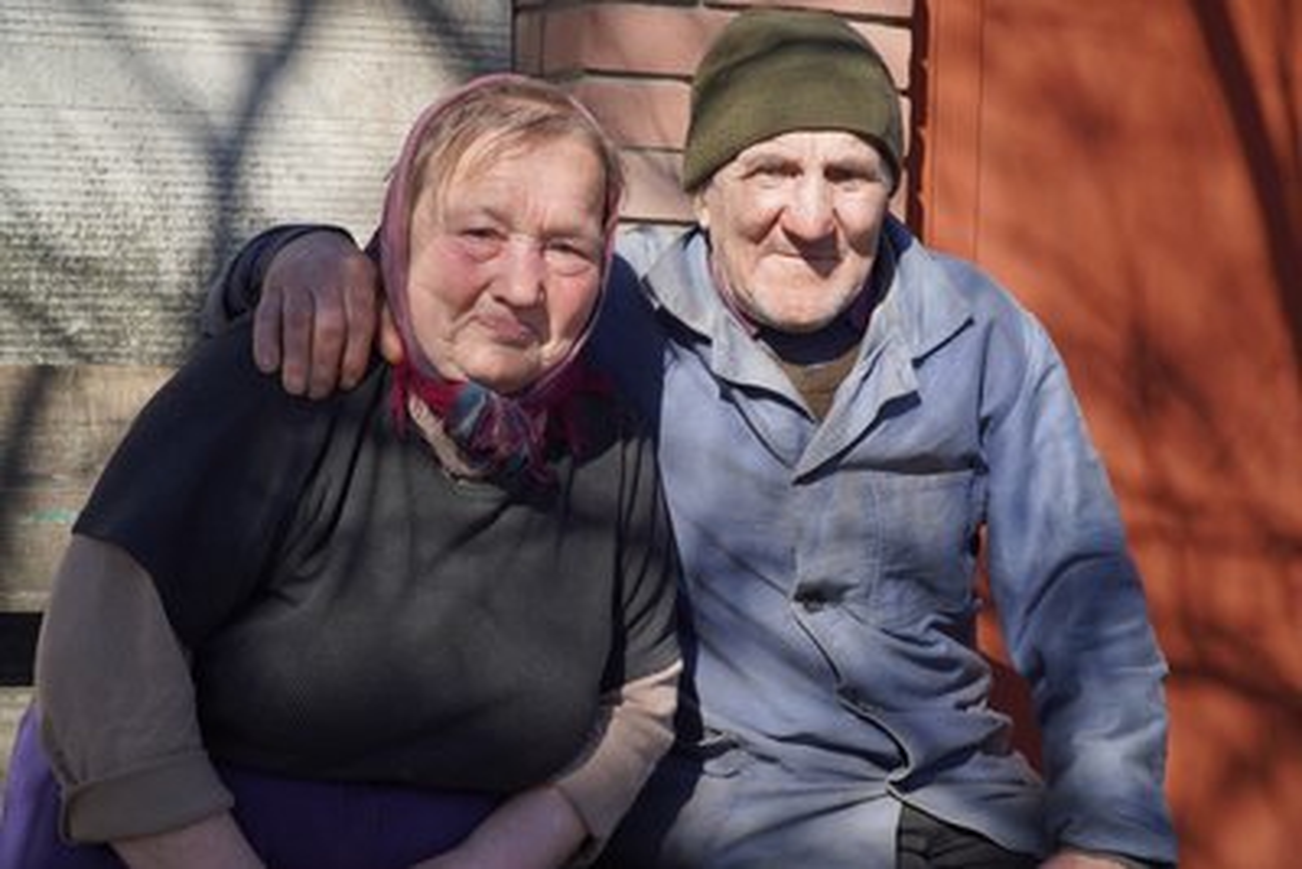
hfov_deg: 37.8
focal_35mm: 52
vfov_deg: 25.8
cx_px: 651
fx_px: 1899
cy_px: 434
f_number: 5.6
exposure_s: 1/400
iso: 100
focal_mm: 35
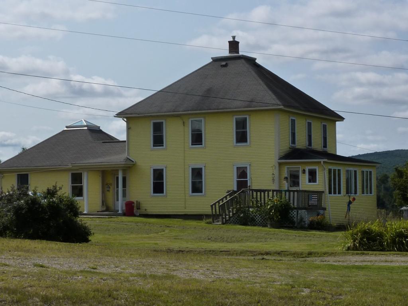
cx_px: 204
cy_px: 153
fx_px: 1061
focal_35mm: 90
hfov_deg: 21.8
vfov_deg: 16.4
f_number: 5.6
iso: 125
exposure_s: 1/800
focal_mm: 10.3
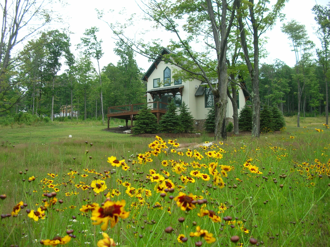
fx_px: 333
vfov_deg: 40.6
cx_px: 165
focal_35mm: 35
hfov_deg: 52.7
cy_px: 124
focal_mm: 5.8
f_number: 2.8
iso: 50
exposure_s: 1/249
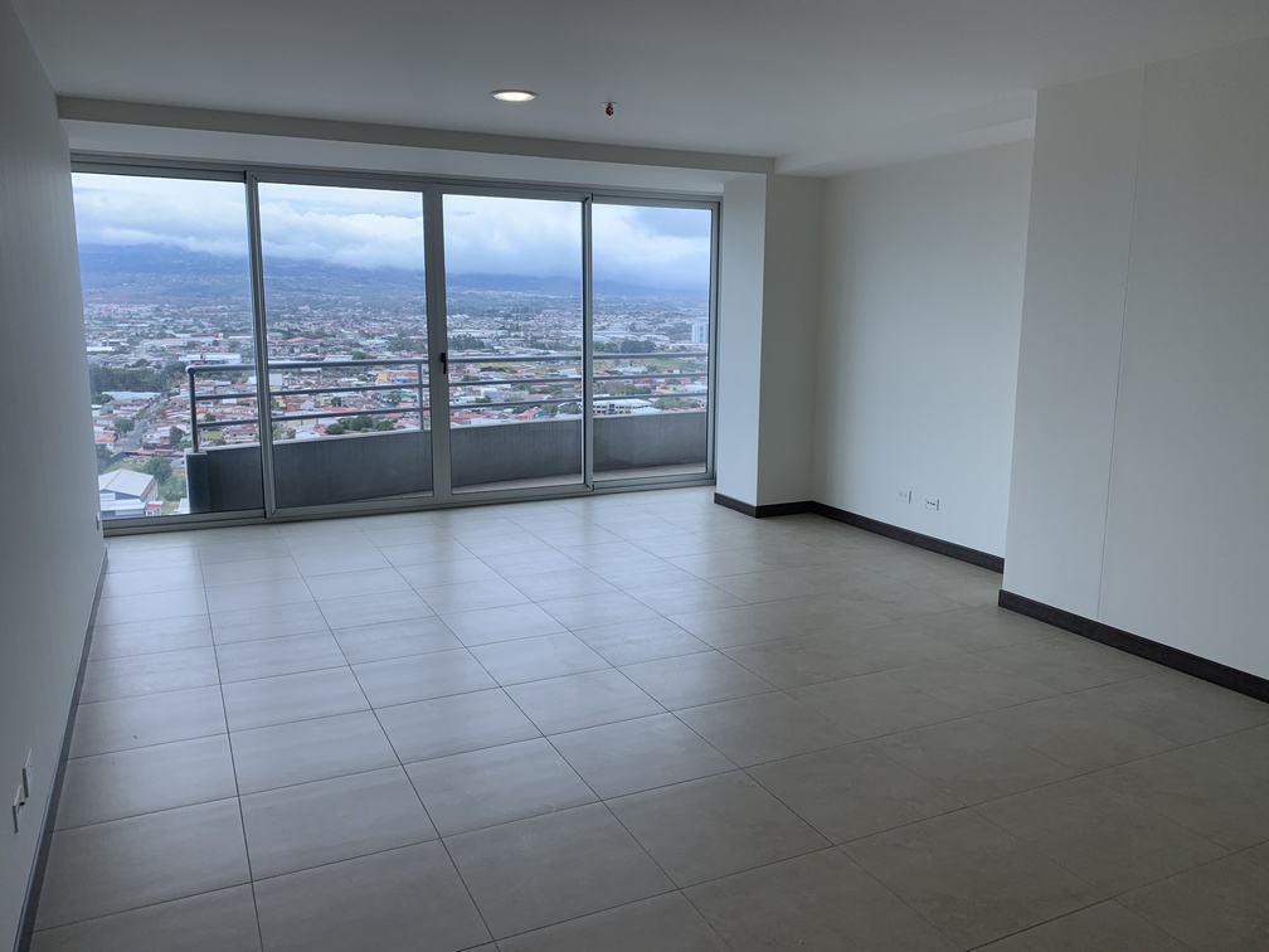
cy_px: 476
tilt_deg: -9.7
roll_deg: +0.5
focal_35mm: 26
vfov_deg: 53.1
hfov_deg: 67.3
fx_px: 953
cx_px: 634
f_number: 1.8
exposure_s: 1/204
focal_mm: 4.25
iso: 25
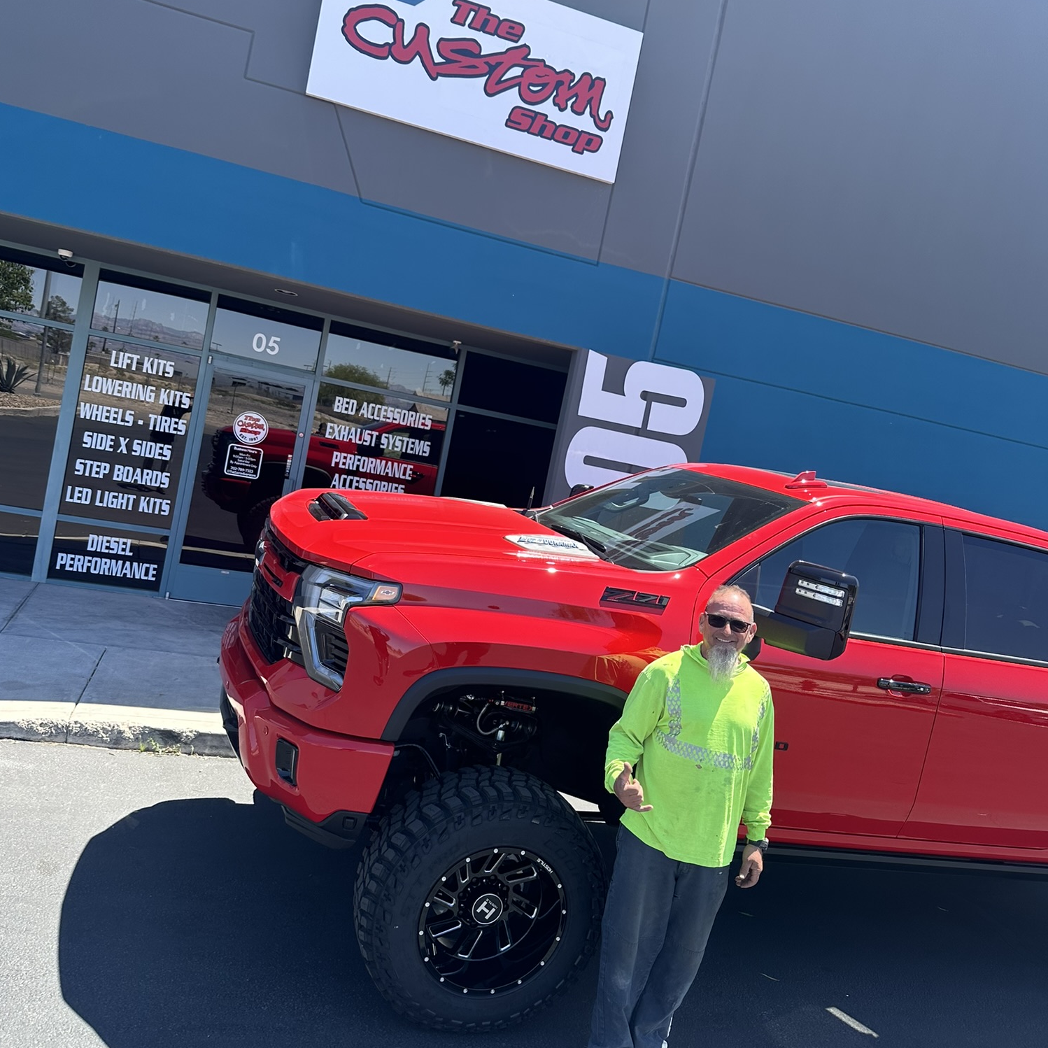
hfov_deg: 55.6
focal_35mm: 29
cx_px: 521
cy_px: 494
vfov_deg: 55.6
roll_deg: -10.8
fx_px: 993
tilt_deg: -1.6
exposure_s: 1/1131
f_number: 1.78
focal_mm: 6.86
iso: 80
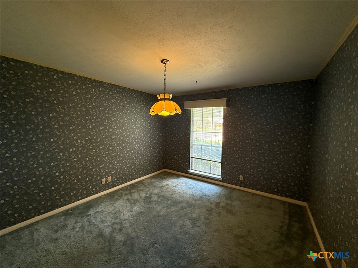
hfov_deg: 102.1
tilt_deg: -3.0
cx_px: 179
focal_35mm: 14
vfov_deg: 85.7
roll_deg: -0.1
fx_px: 145
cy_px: 134
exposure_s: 1/60
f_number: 2.2
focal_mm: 2.22
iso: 400
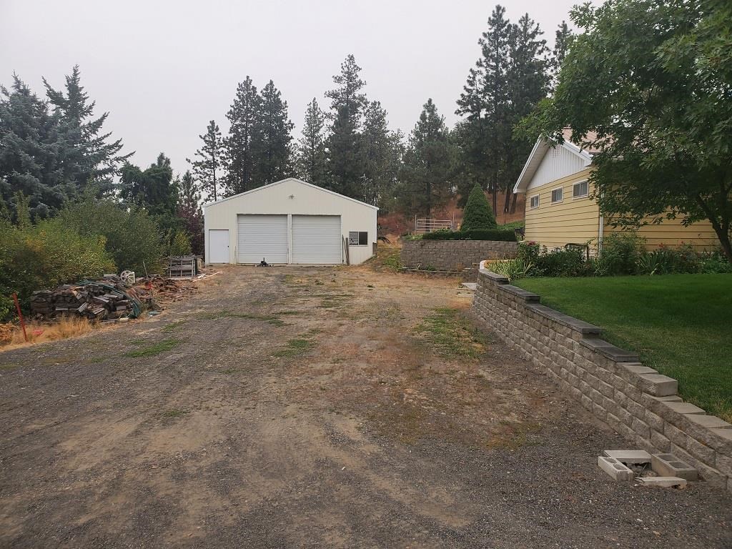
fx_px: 550
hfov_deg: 67.3
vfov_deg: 53.1
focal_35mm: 26
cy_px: 274
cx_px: 366
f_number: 2.4
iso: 50
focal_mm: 4.3
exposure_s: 1/540
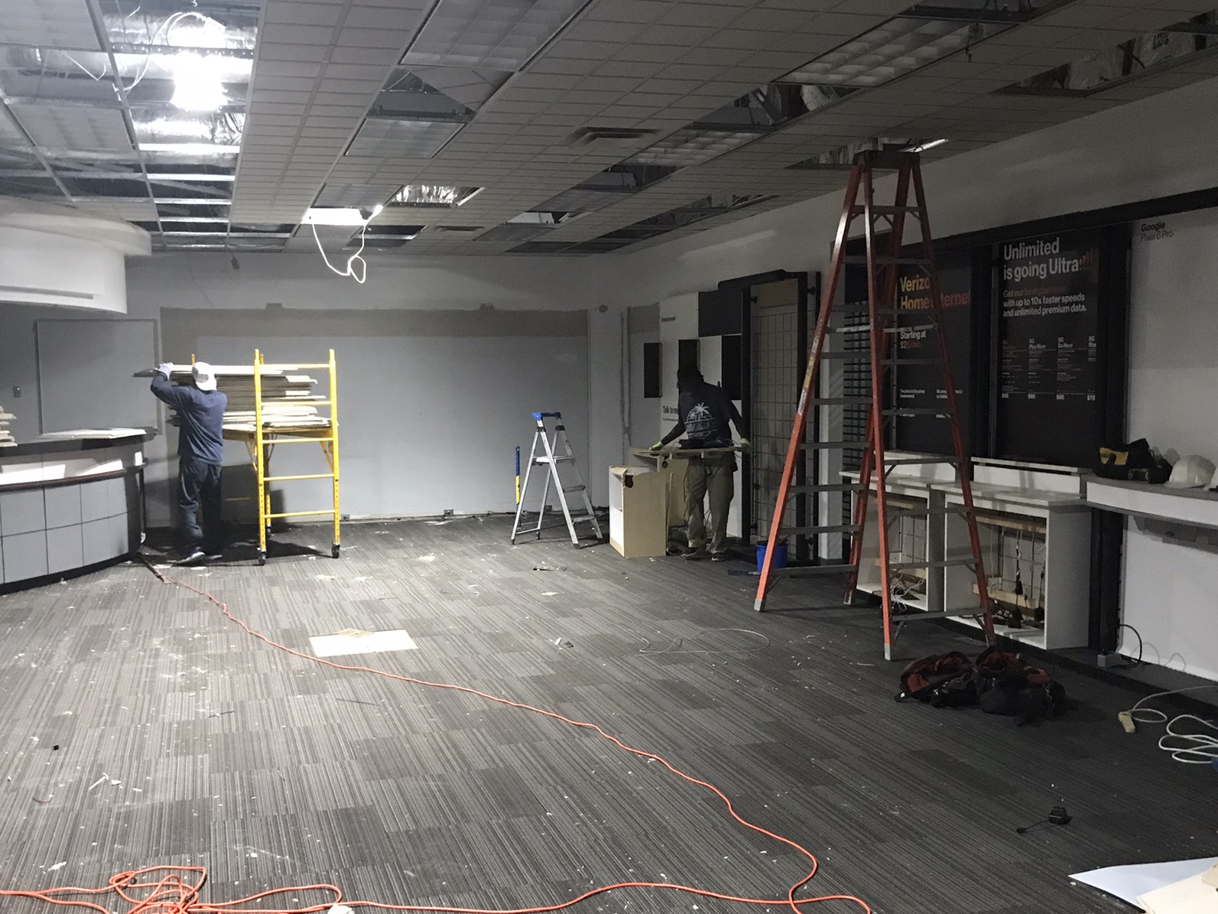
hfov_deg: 51.3
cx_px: 560
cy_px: 522
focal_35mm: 36
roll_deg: +0.2
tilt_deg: -6.7
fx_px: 1267
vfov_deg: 39.6
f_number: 1.8
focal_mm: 3.99
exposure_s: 1/15
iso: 100
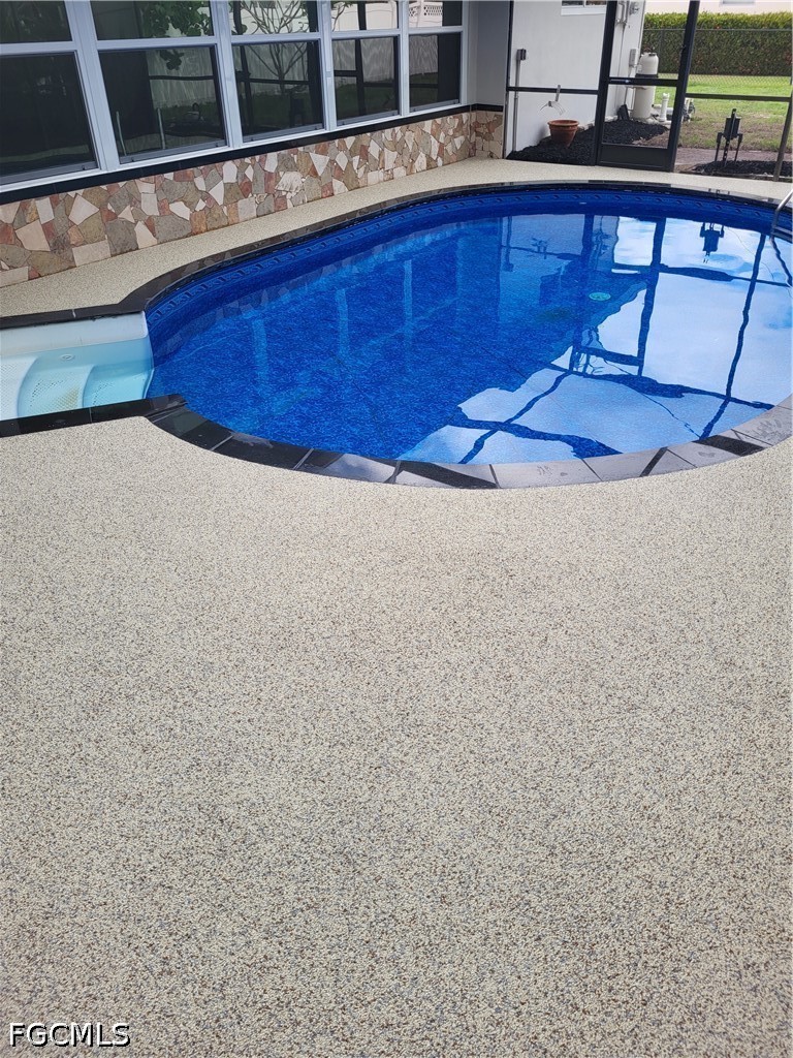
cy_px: 529
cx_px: 396
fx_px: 794
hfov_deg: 53.1
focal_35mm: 26
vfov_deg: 67.3
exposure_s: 1/296
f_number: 1.8
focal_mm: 5.4
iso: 40
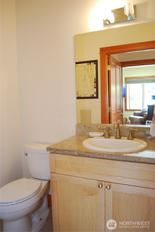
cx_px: 78
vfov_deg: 67.3
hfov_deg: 48.0
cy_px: 116
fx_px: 174
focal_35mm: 27
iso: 400
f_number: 3.5
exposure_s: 1/13
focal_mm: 18
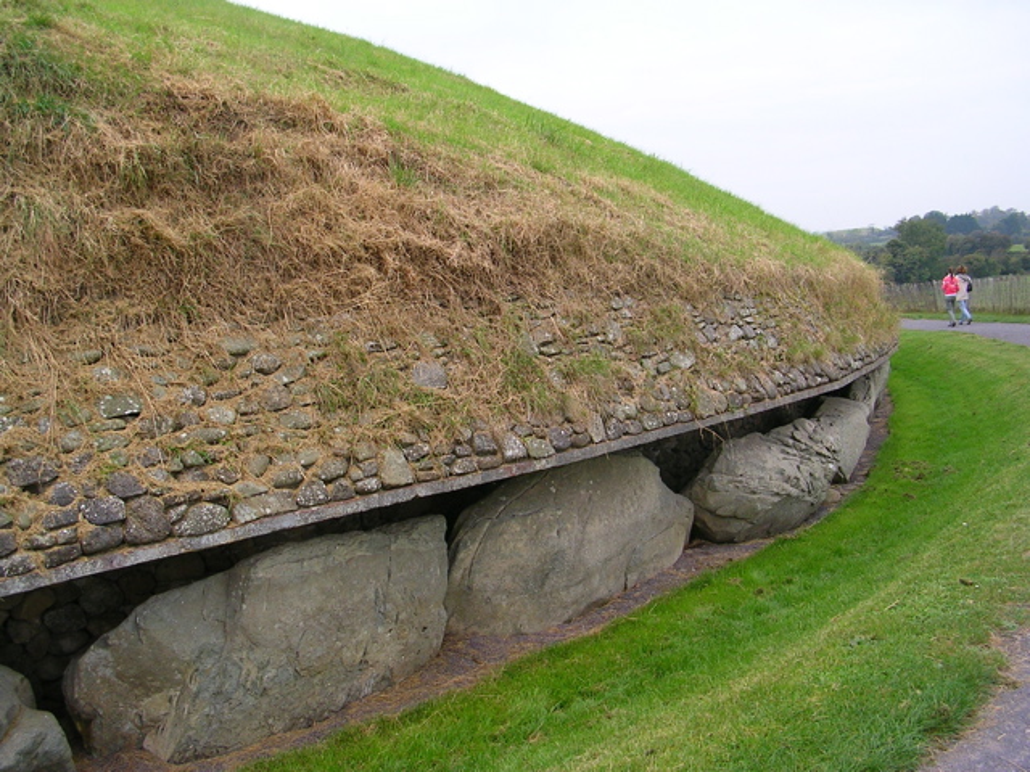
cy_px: 386
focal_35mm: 38
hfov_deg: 49.0
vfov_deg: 37.7
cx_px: 515
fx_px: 1131
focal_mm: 5.8
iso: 50
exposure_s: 1/204
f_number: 2.8
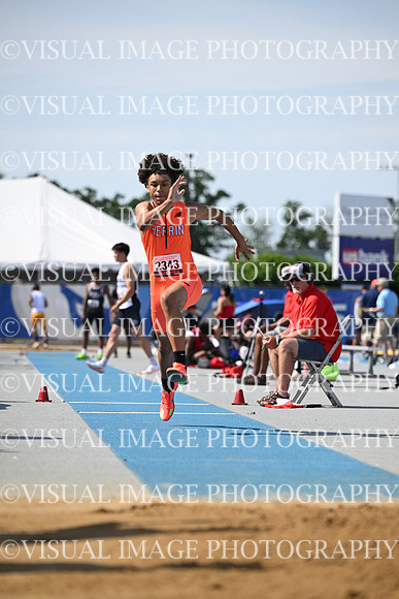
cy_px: 300
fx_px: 2658
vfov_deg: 12.8
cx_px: 200
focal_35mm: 160
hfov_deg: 8.6
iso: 500
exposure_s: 1/6400
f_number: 3.5
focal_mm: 160
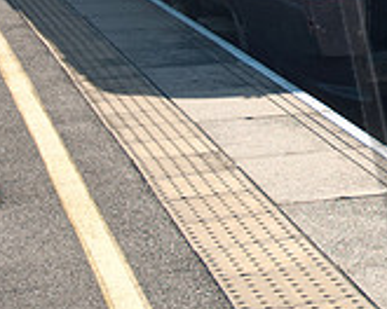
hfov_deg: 13.3
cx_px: 650
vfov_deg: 11.4
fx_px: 1531
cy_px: -5
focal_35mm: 134
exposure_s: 1/1000
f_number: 3.8
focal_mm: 27
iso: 200
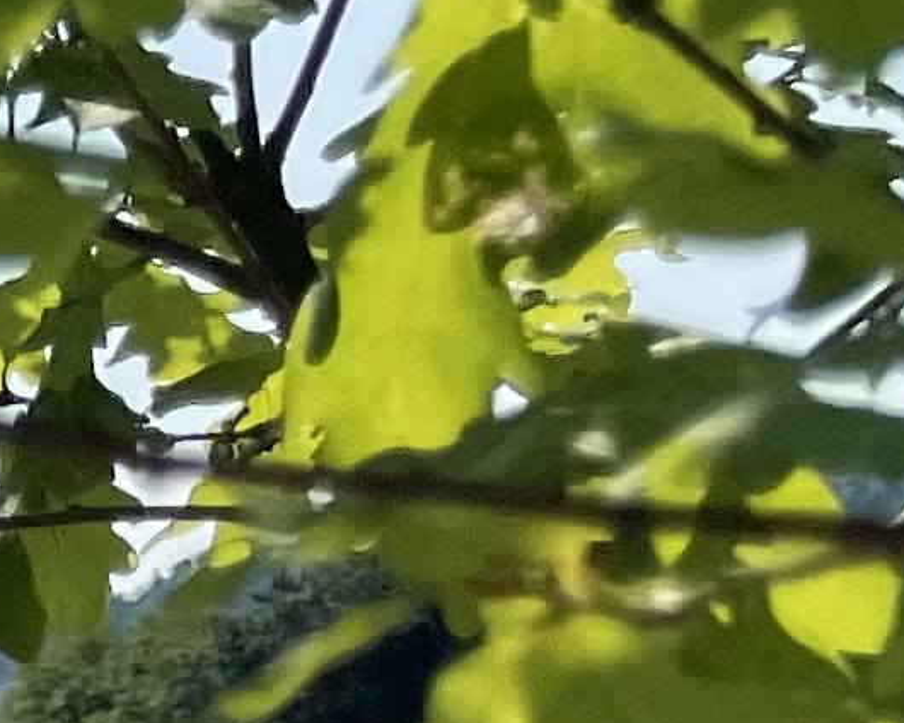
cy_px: 1550
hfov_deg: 8.0
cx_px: -2183
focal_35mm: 193
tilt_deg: -3.7
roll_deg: +3.4
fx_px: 5164
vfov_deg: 7.6
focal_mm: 4.2
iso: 32
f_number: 1.6
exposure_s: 1/5814
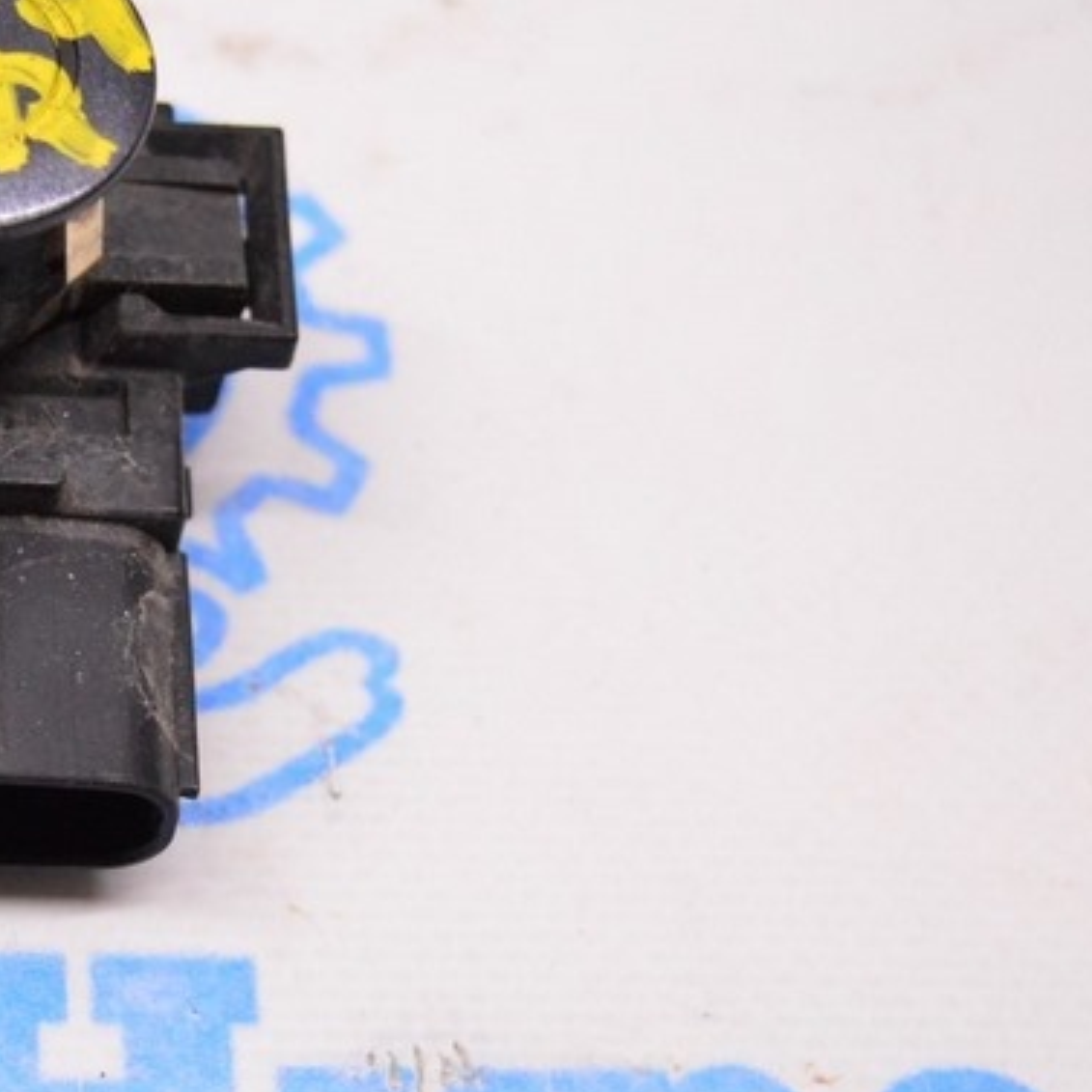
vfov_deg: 16.3
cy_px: 566
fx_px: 3824
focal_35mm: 107
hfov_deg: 15.8
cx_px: -98
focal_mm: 31
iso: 3200
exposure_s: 1/320
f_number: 4.2
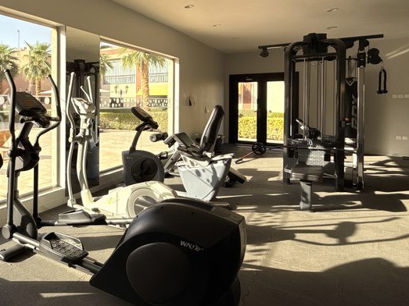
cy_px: 106
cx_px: 59
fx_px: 319
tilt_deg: -1.2
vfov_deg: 50.6
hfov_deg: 58.2
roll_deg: +0.2
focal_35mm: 27
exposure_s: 1/717
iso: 50
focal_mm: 2.22
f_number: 2.2
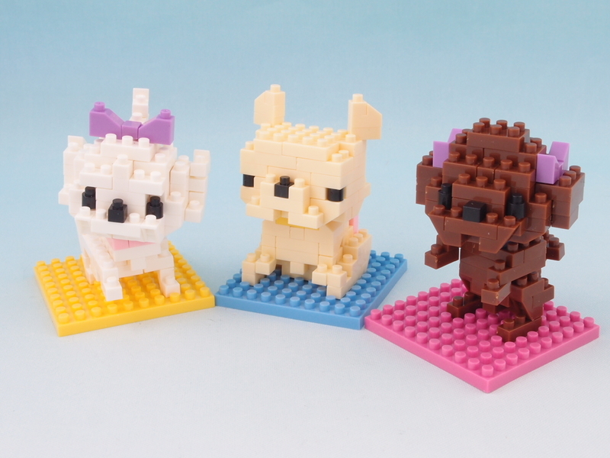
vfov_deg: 29.1
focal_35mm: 50
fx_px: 881
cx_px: 305
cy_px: 229
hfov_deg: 38.2
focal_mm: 10.83
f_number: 8
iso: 100
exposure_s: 1/1.3
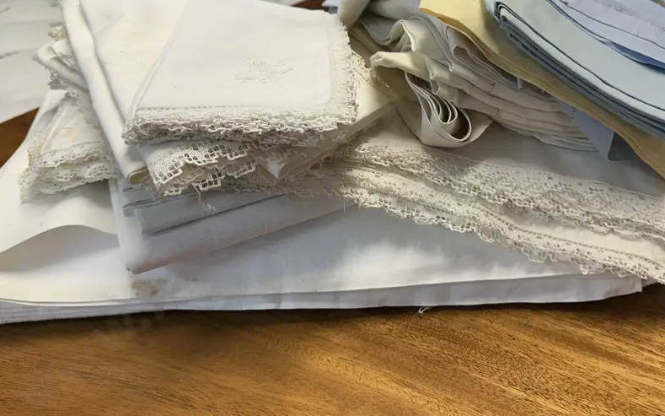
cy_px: 145
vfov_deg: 38.0
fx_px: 598
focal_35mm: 33
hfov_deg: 58.0
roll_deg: +1.1
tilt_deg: -27.5
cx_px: 365
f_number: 1.78
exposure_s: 1/100
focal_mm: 6.86
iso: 100
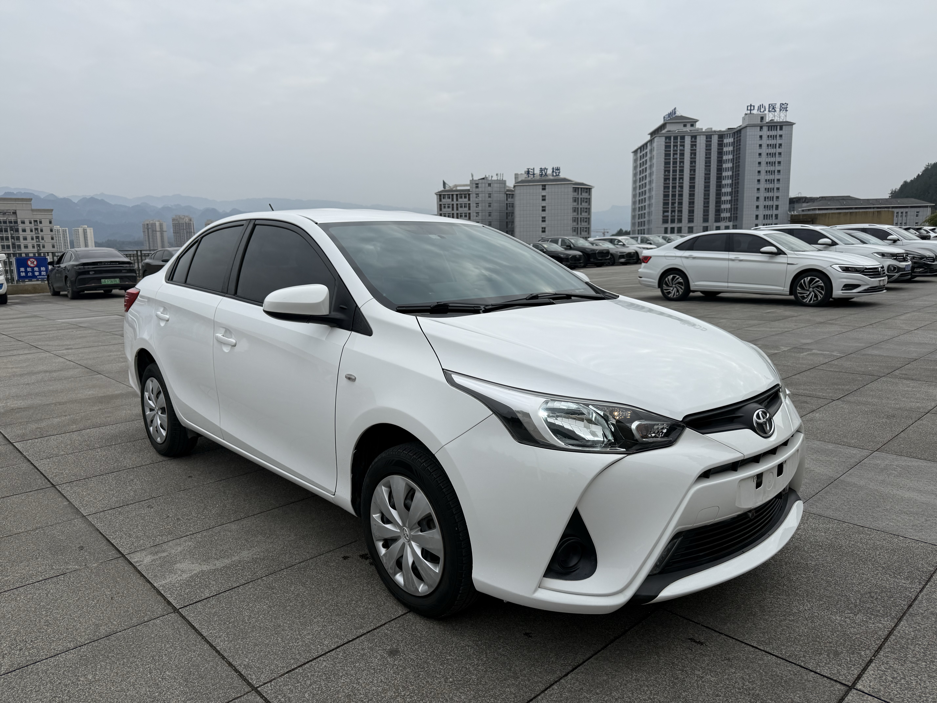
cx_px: 468
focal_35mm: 24
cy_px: 352
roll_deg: +2.8
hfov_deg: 71.6
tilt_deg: -6.8
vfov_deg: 56.8
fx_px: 650
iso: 80
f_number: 1.78
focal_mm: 6.76
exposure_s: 1/3425
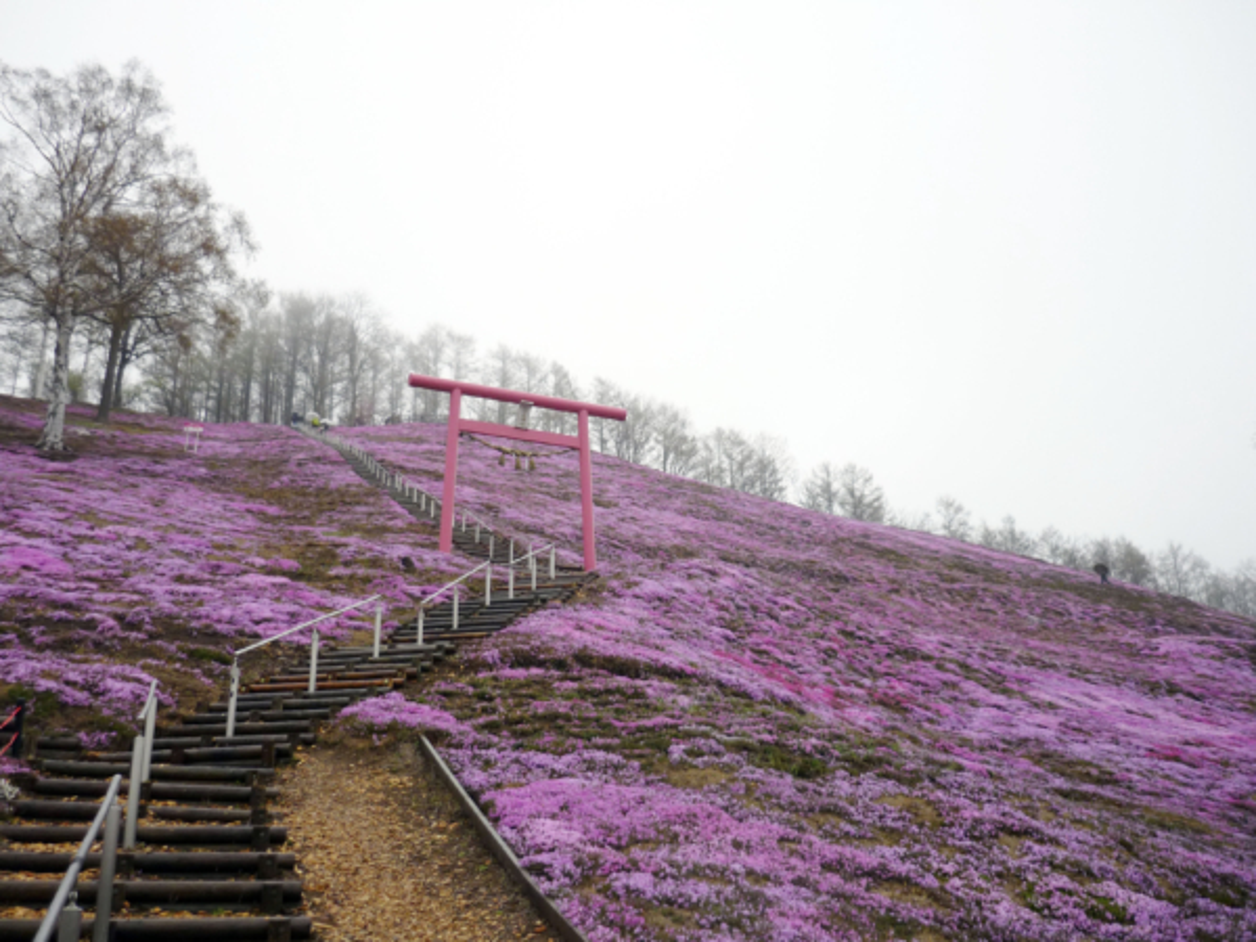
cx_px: 628
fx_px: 1197
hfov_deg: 55.4
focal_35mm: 33
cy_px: 471
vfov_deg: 42.9
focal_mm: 5.5
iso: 100
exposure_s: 1/250
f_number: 2.8
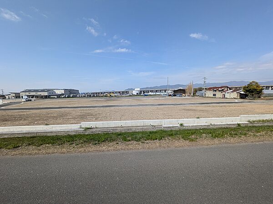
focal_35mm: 14
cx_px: 136
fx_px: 110
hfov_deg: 102.1
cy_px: 102
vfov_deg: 85.7
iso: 54
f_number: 2.2
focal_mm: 1.83
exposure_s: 1/1658
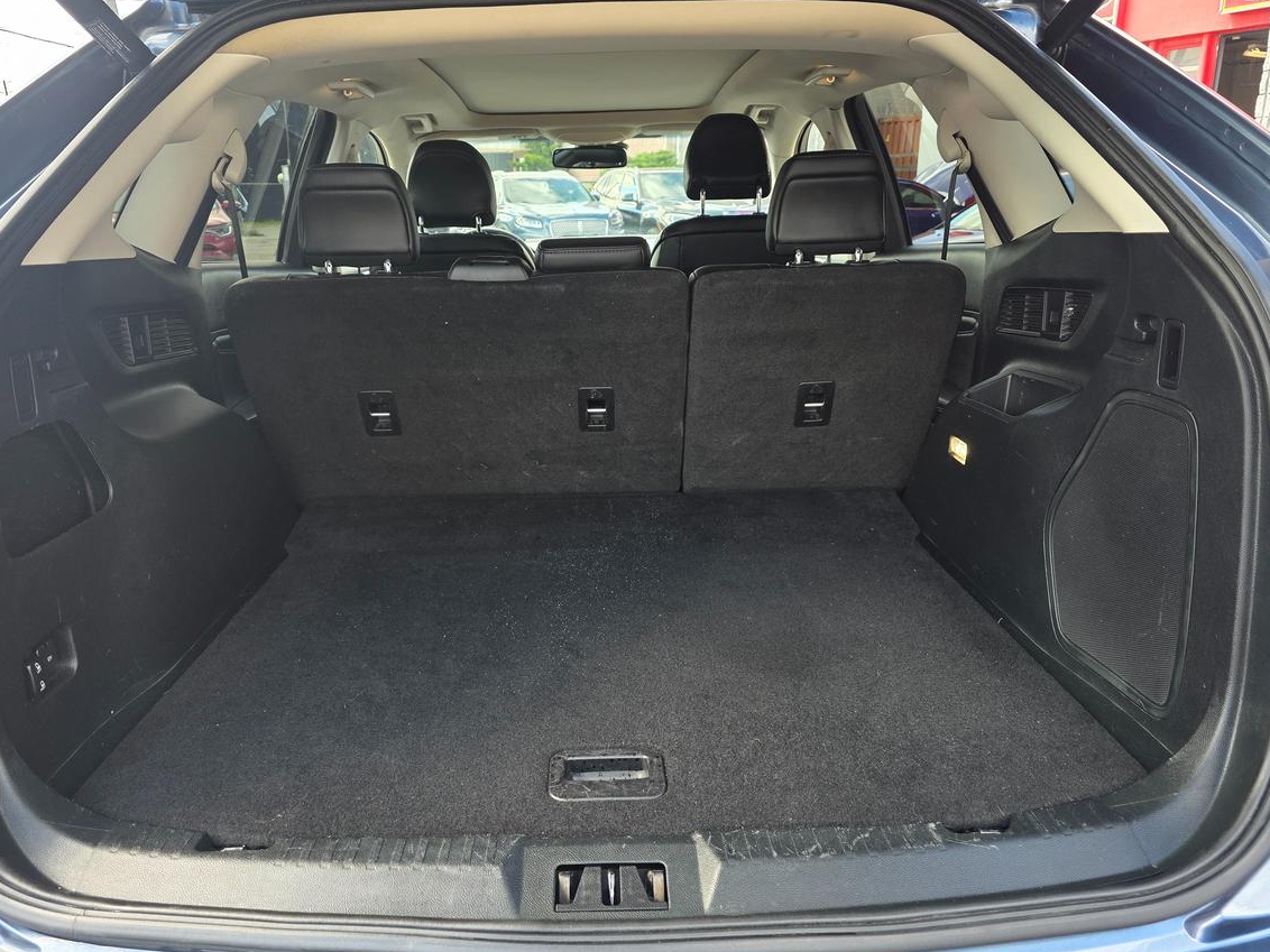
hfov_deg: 67.2
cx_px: 587
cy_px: 480
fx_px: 954
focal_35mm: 26
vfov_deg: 53.1
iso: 64
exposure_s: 1/180
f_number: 1.7
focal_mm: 6.3
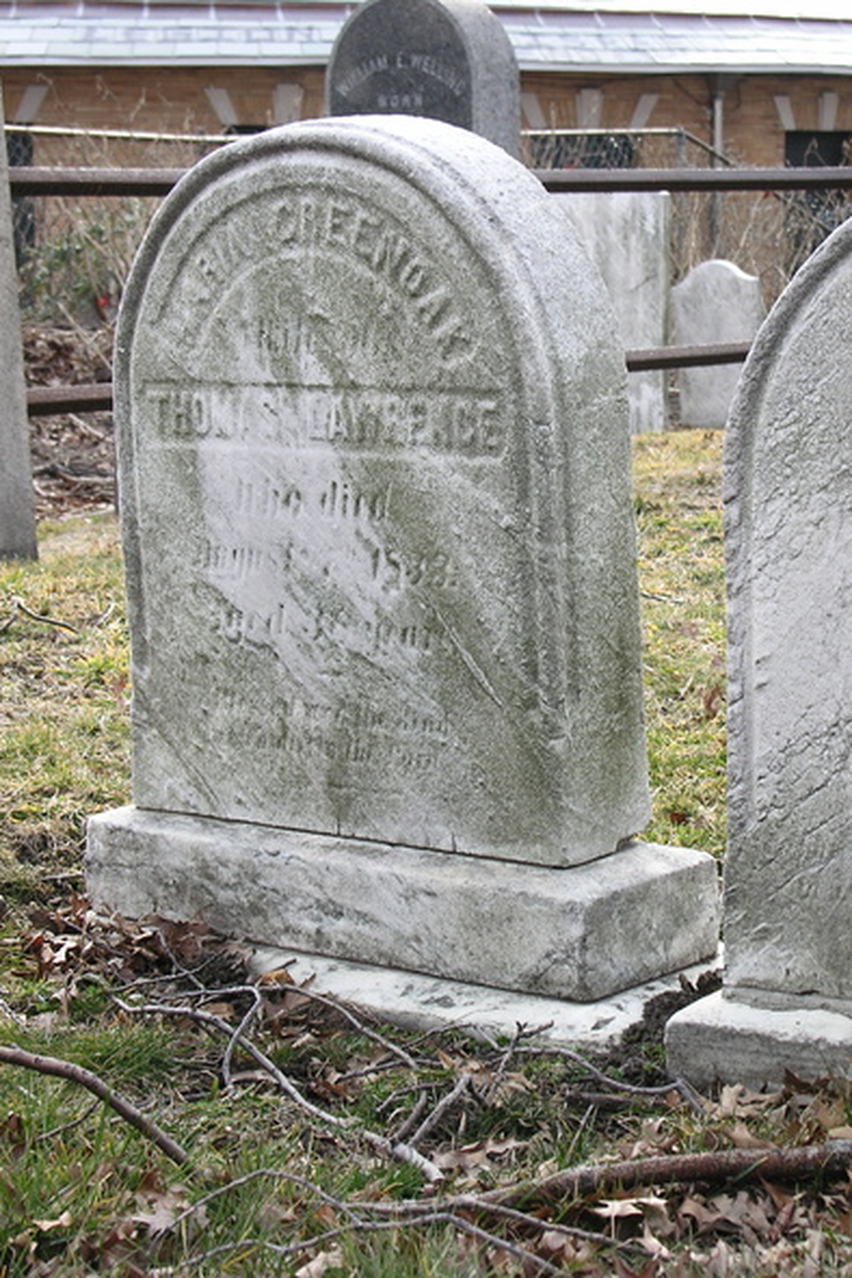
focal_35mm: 99
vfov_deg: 20.6
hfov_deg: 13.8
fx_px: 3514
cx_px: 662
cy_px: 640
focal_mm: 18
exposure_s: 1/99.3
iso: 50
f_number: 4.2
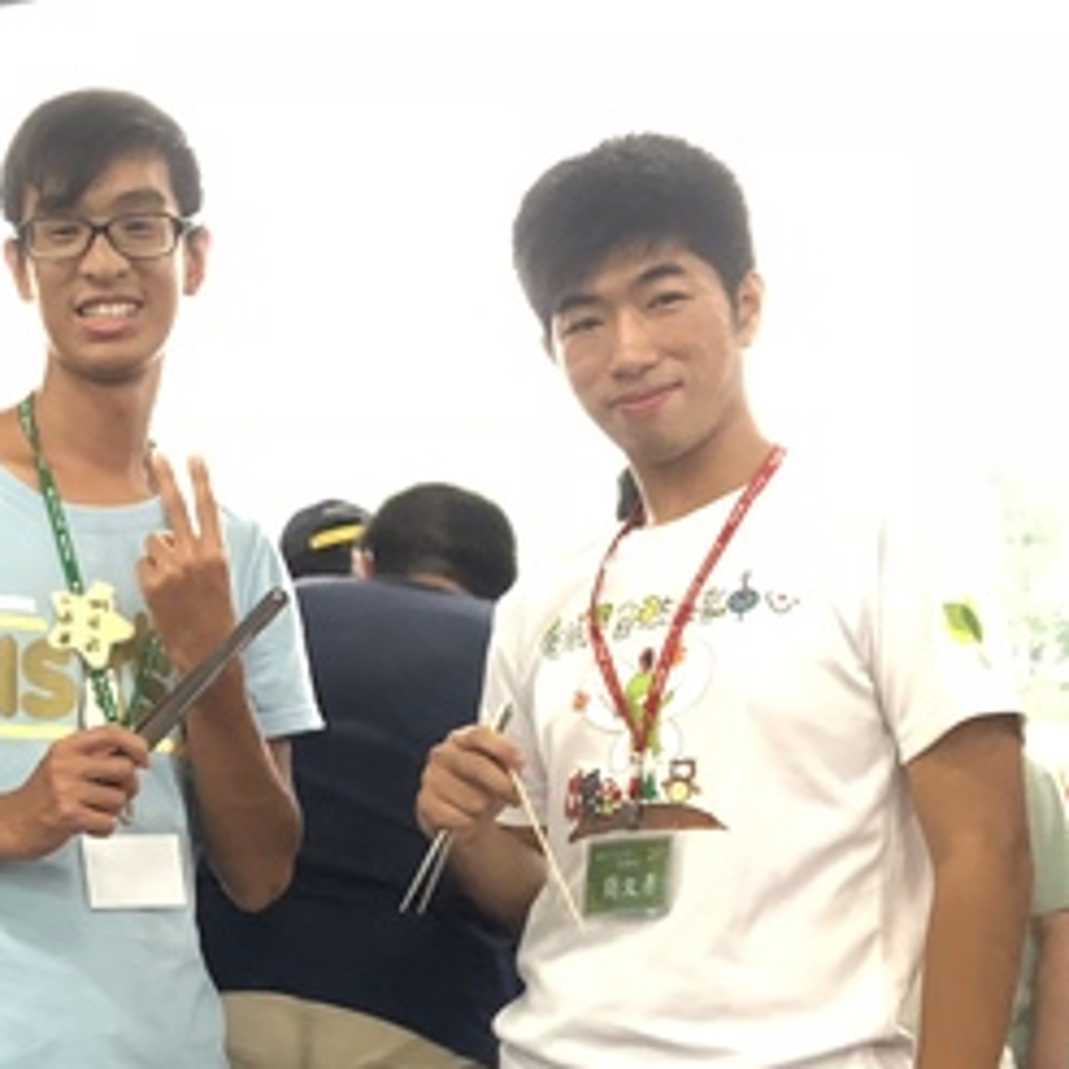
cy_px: 789
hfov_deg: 23.1
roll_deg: +0.4
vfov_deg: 23.5
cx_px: 117
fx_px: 2551
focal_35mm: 73
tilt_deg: -0.2
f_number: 1.8
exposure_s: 1/11
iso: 100
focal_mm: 3.99
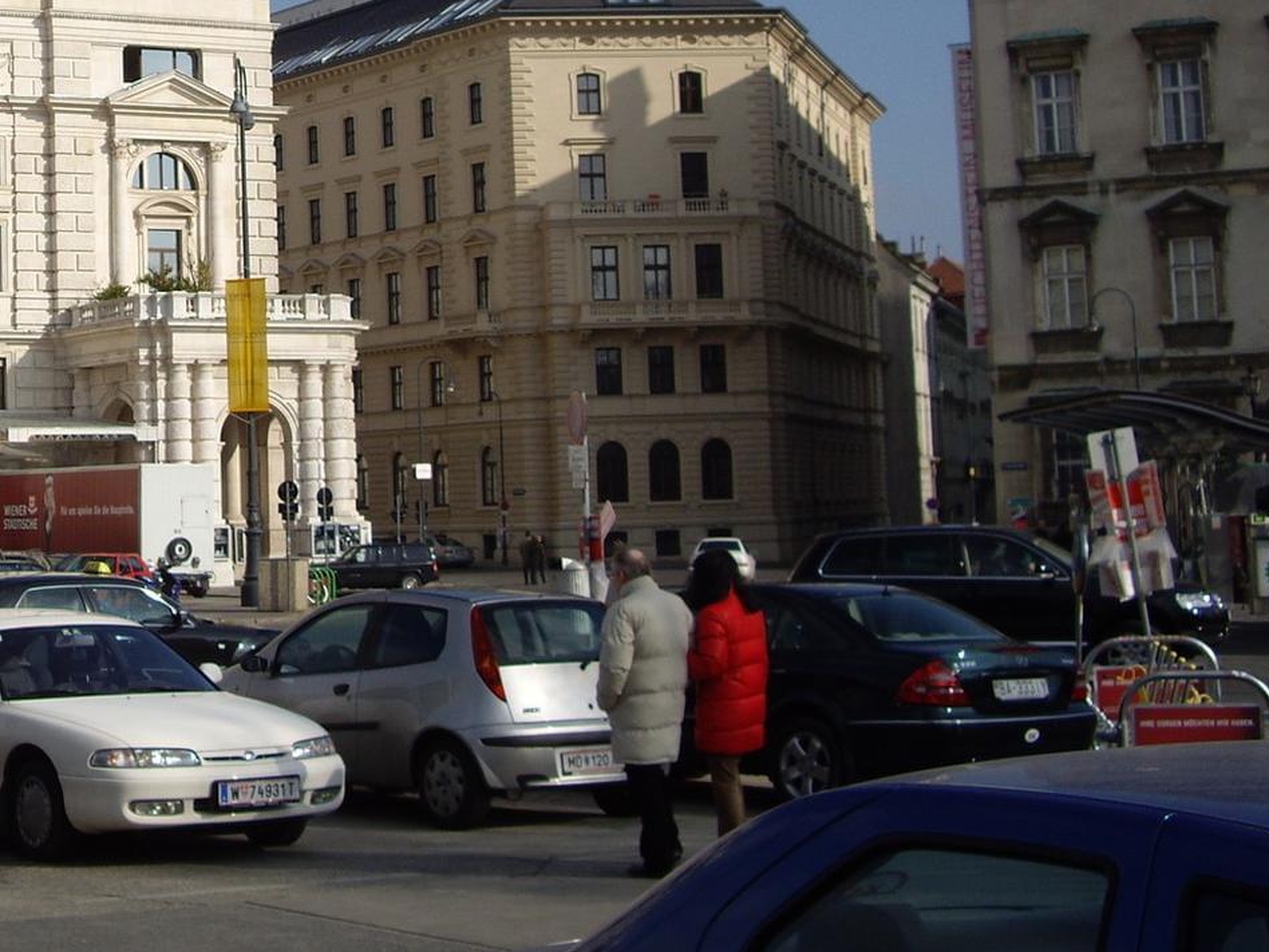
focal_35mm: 77
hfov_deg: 24.5
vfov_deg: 19.0
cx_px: 86
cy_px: 193
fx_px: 2823
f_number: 8
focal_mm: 7.9
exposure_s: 1/250
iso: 64
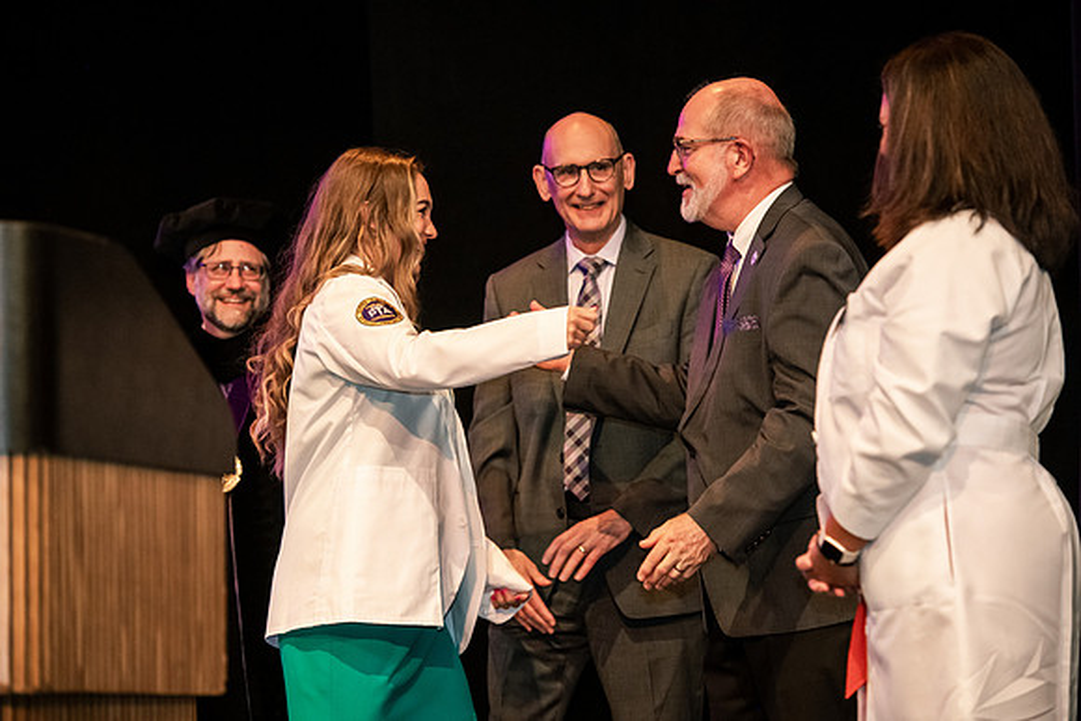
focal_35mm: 135
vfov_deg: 10.2
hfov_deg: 15.2
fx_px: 4055
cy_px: 360
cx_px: 540
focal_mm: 135
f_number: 3.5
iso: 3200
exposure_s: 1/200
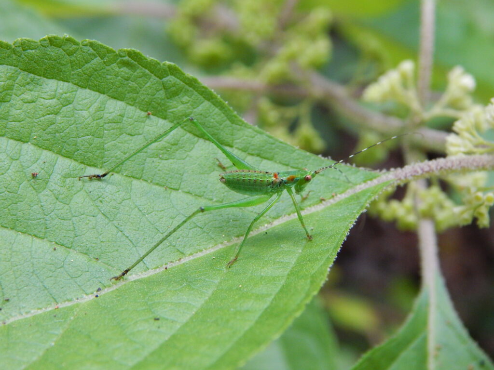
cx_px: 247
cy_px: 185
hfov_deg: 23.0
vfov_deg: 17.4
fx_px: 1213
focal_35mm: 85
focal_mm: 15.3
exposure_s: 1/160
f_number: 4.3
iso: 400
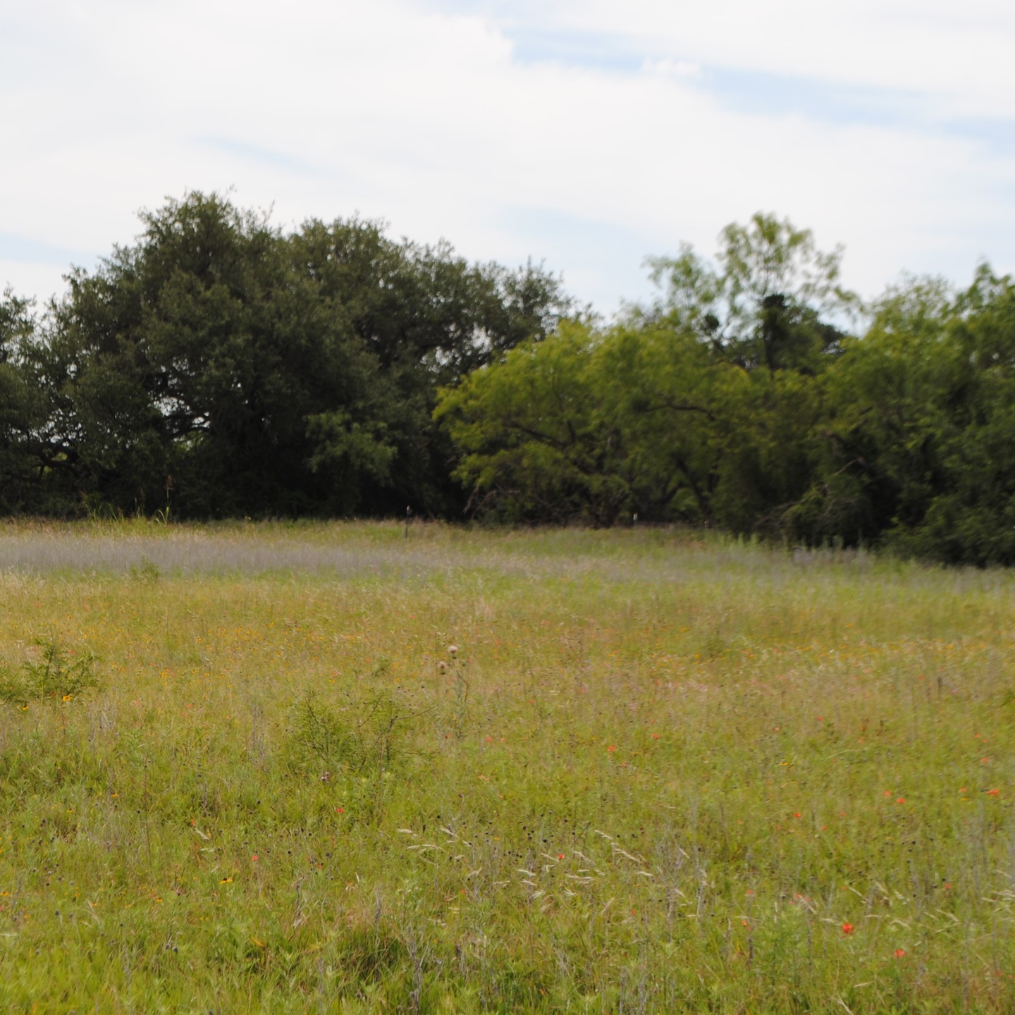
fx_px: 3504
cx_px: 313
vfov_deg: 16.5
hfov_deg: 16.4
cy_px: 505
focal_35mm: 106
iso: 100
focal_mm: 55
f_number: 8
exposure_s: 1/250
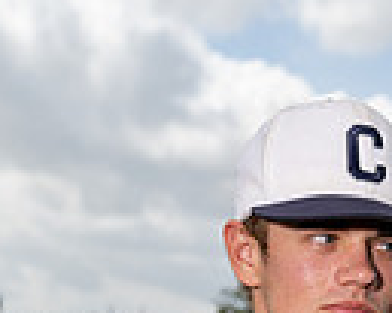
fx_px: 1553
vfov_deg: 10.4
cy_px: 678
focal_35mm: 134
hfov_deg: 14.3
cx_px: 322
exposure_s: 1/1250
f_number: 4.5
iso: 250
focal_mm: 41
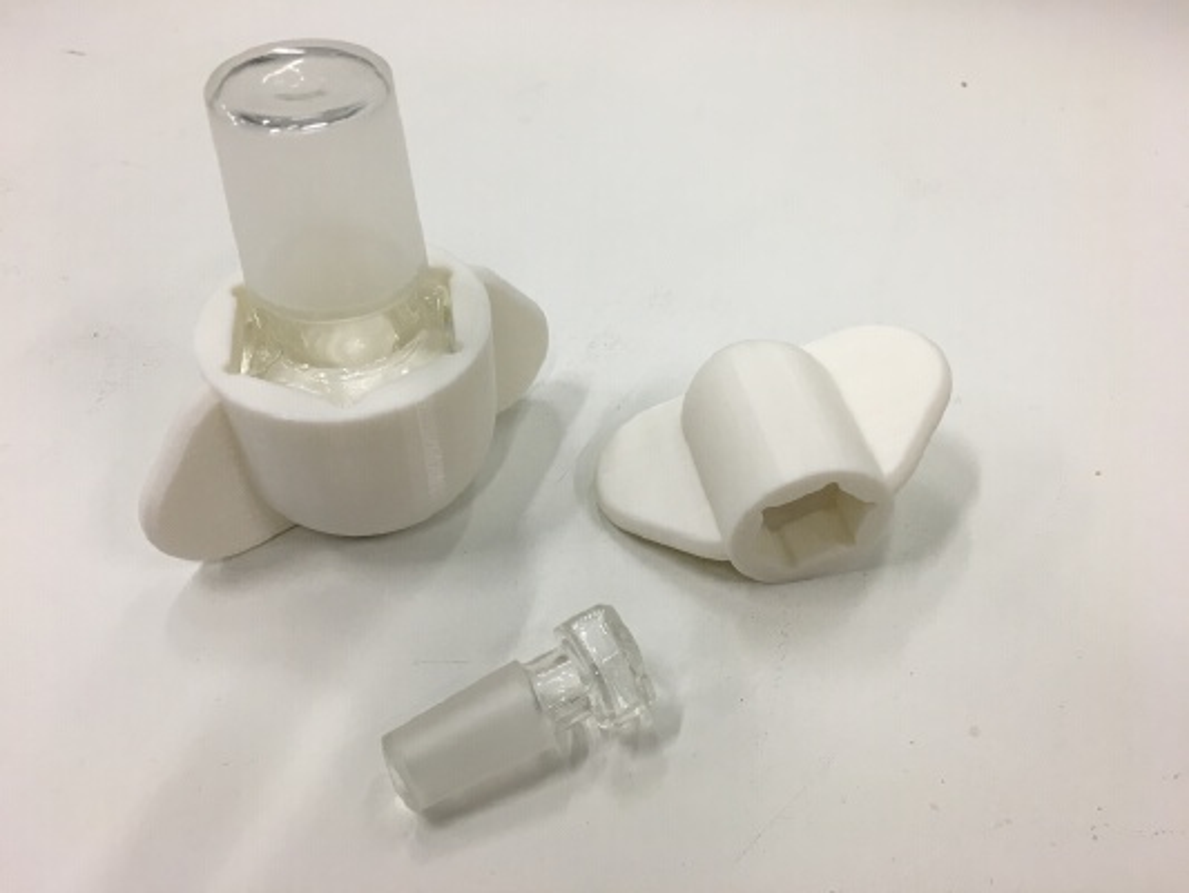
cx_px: 594
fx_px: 996
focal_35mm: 29
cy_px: 446
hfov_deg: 61.6
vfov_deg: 48.2
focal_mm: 4.15
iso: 40
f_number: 2.2
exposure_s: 1/33
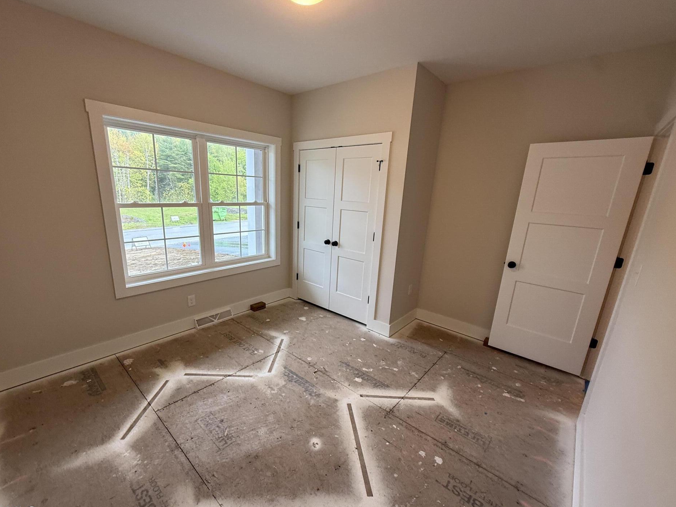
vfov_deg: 81.7
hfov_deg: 98.1
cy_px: 266
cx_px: 318
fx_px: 293
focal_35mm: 15
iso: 125
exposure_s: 1/120
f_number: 2.2
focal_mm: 2.22
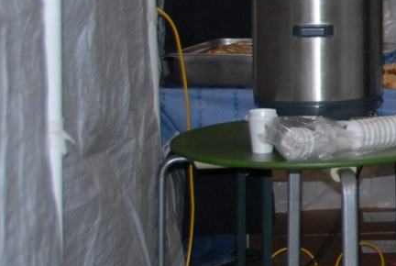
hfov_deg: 12.7
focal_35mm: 149
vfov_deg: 9.1
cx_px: 669
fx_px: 1642
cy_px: -61
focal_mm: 24
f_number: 3.8
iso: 320
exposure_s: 1/60
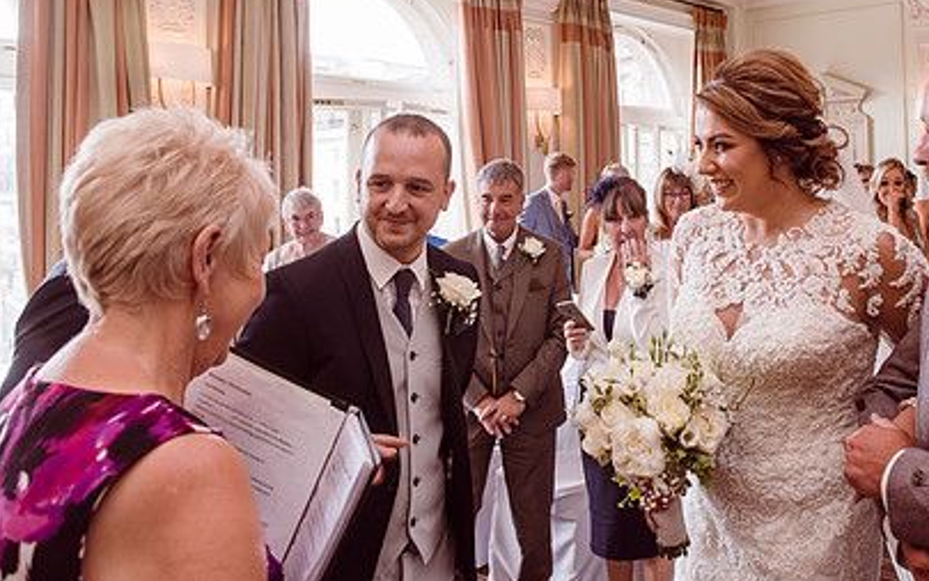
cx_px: 585
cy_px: 157
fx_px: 886
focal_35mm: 35
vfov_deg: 35.6
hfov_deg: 54.7
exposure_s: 1/60
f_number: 5.6
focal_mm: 24
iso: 320
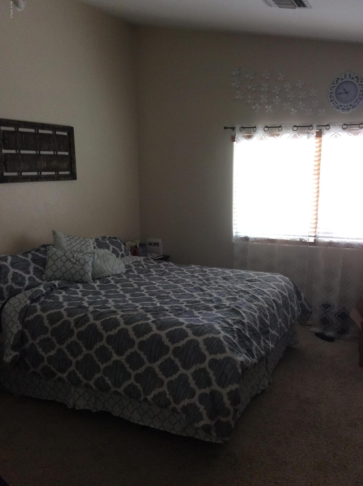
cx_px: 182
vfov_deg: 56.9
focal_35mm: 32
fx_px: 449
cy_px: 243
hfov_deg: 44.0
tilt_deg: -9.9
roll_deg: -0.2
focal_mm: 3.3
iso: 100
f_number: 2.4
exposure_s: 1/24
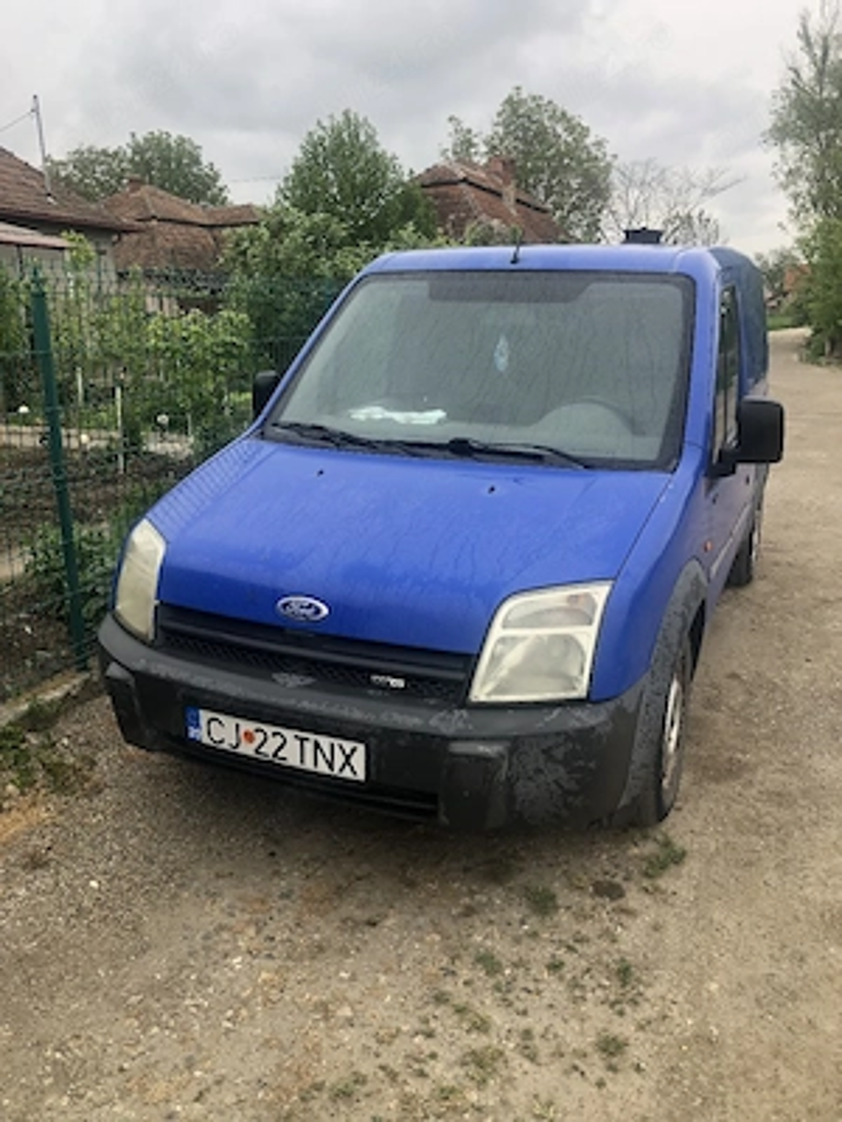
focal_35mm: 28
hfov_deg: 49.7
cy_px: 561
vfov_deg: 63.4
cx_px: 421
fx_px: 908
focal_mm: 4
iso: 20
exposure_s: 1/385
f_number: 1.8
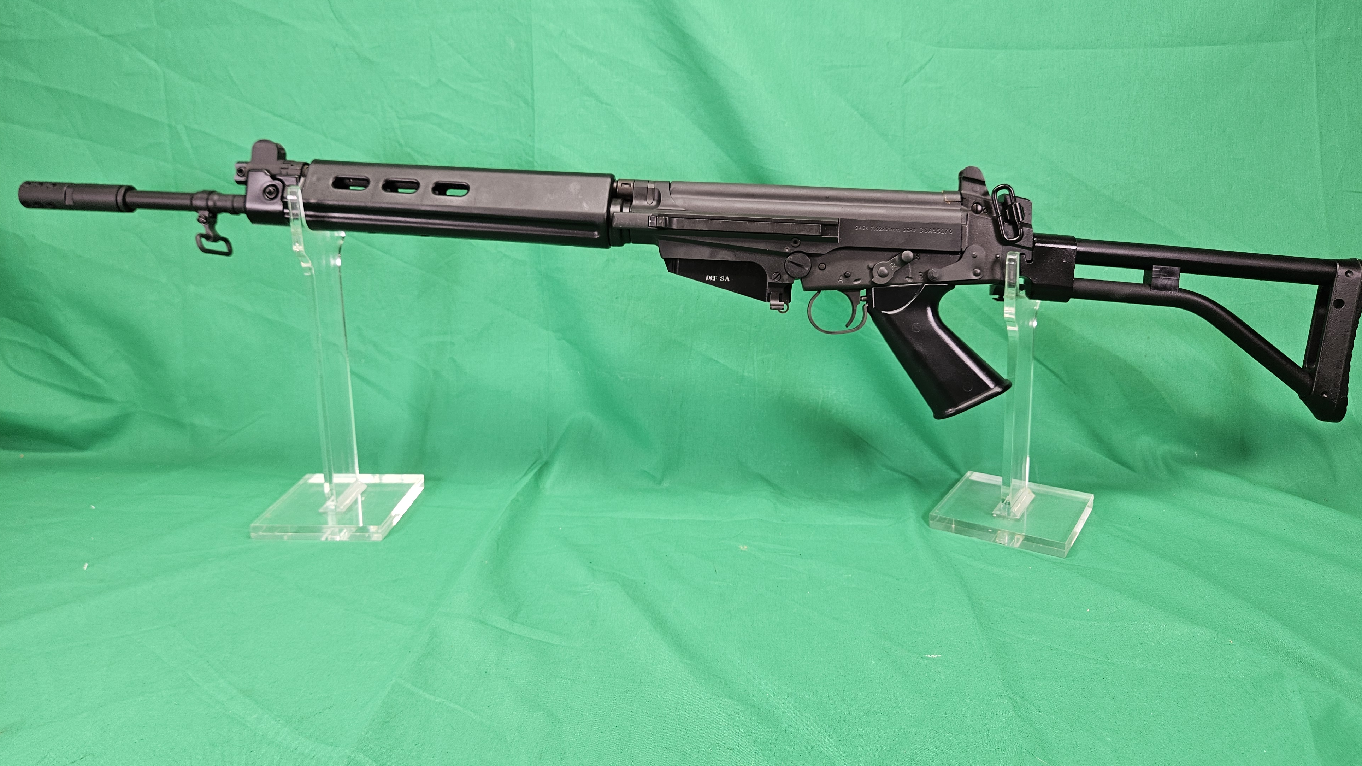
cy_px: 306
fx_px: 939
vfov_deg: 44.2
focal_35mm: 26
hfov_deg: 71.9
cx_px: 702
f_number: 1.8
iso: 64
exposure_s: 1/120
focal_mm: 5.4
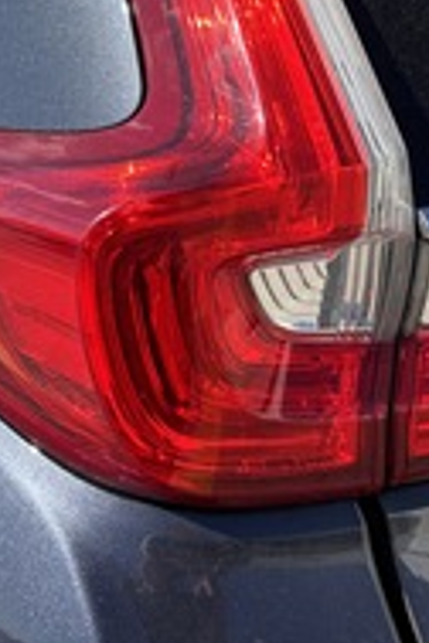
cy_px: 114
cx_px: 381
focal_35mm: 60
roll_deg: -1.0
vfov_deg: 32.3
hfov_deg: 22.1
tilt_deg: -15.5
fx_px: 1072
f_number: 1.6
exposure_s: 1/1845
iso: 50
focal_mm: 5.96
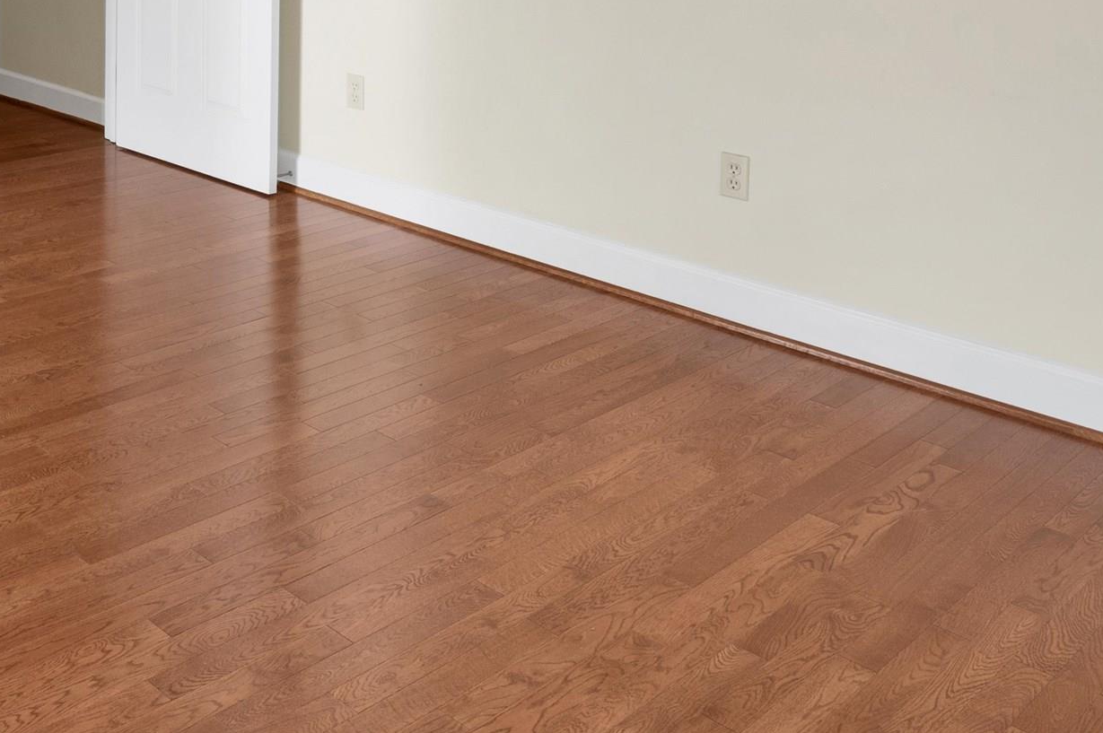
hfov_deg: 41.9
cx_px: -7
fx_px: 1224
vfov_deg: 28.8
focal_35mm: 40
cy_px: -150
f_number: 11
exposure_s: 1/25
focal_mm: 16
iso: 400
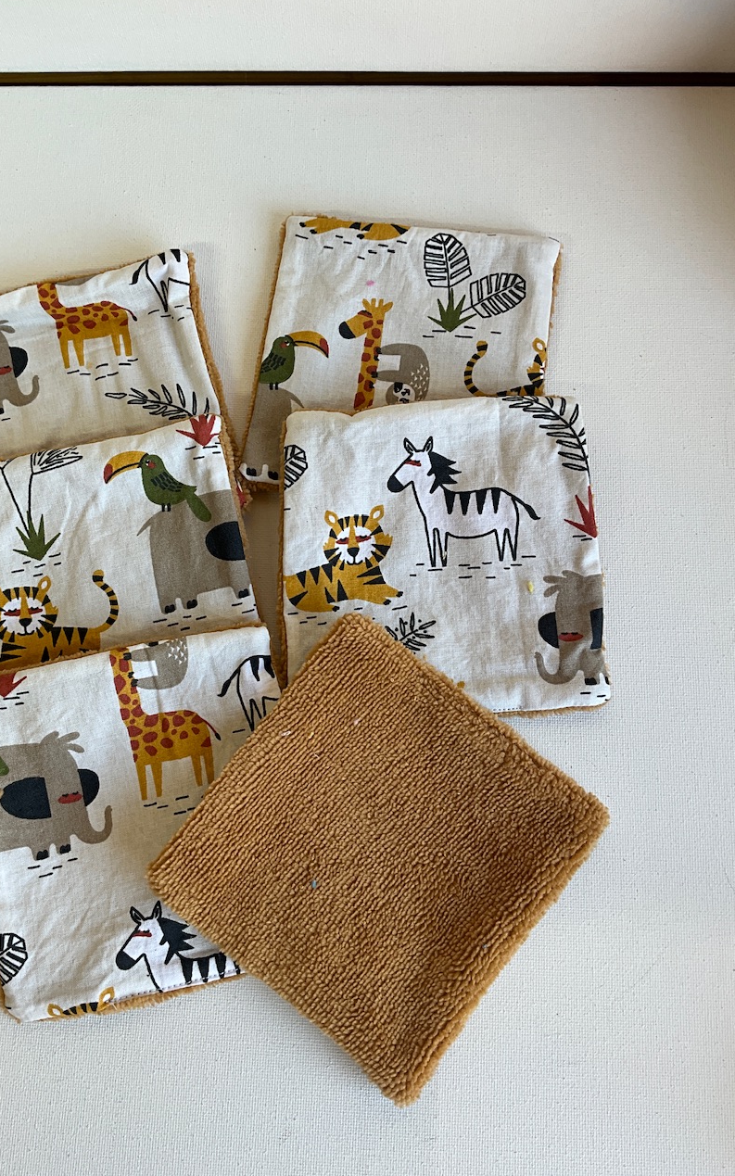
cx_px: 305
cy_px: 585
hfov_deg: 40.5
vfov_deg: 61.2
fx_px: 994
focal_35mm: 31
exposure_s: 1/100
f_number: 1.8
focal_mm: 3
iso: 25
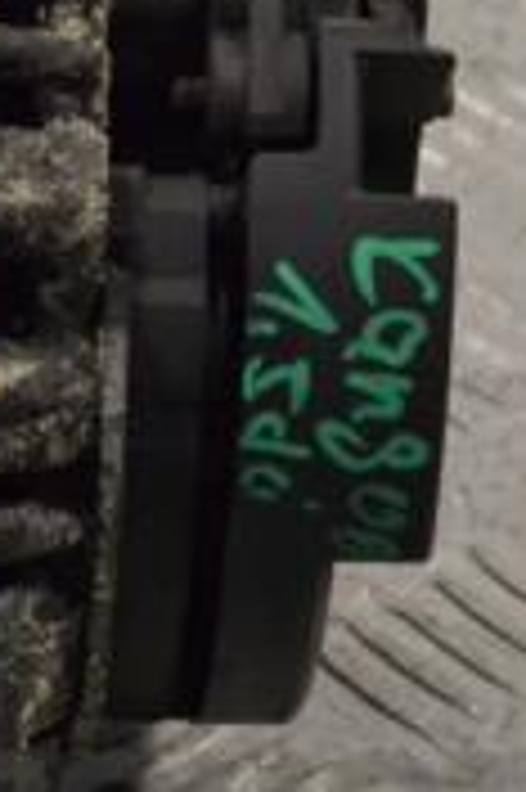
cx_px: -369
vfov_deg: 8.8
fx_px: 5160
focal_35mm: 235
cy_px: 220
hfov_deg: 5.7
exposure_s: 1/250
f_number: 8
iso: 3200
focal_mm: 46
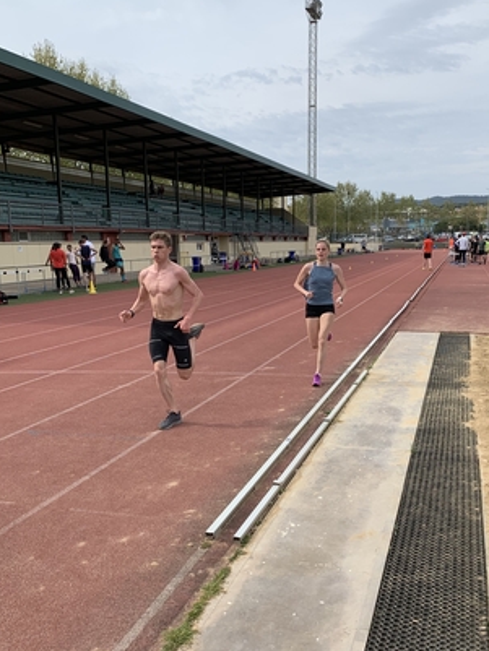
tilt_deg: -10.6
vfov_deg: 52.5
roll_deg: +0.7
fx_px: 659
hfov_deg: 40.6
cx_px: 288
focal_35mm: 35
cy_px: 369
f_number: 1.8
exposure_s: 1/2309
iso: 25
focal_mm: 4.25
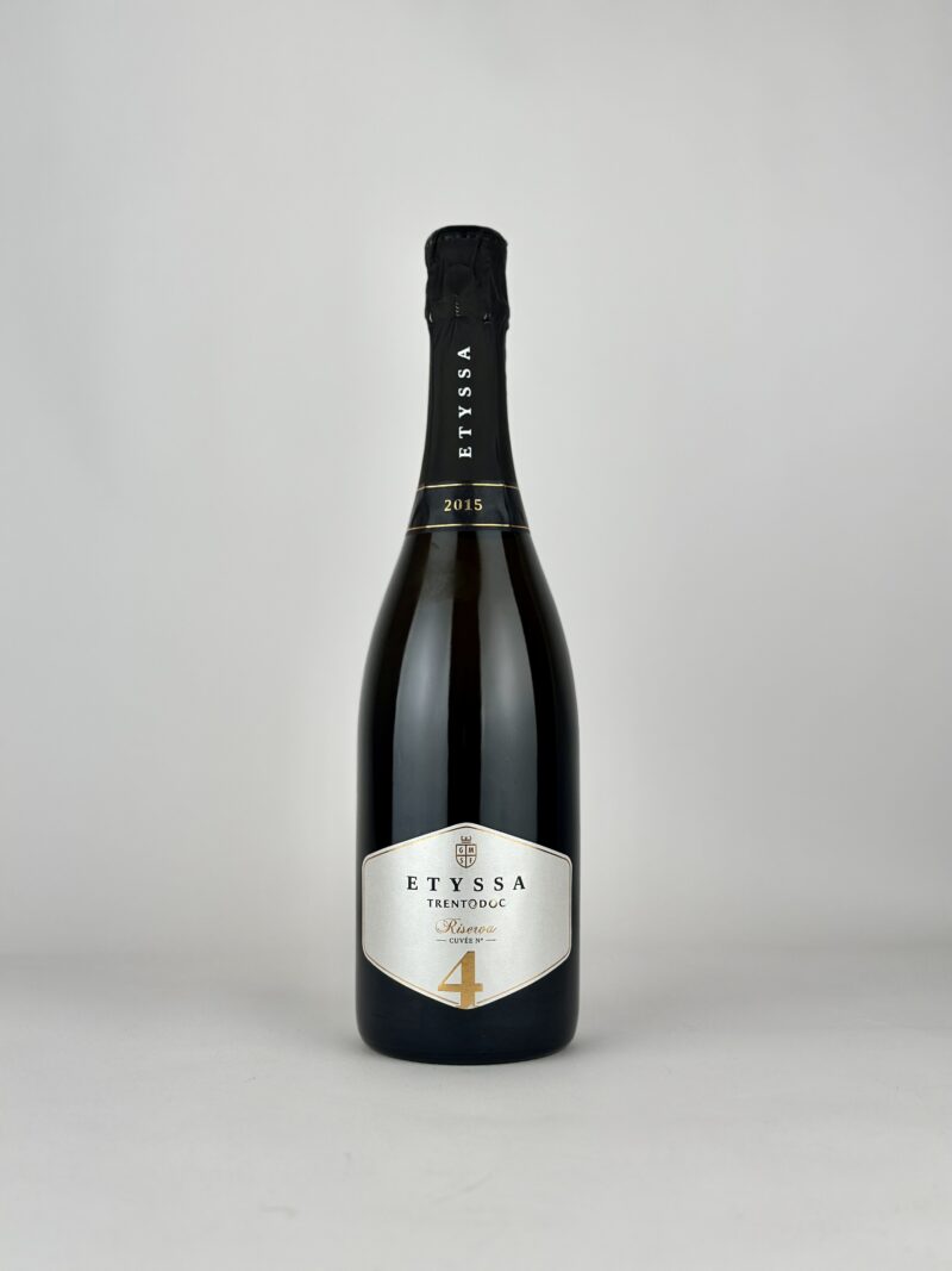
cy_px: 636
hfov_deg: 30.3
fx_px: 1760
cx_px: 476
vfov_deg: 39.7
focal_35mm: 48
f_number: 1.78
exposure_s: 1/836
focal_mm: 6.86
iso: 80
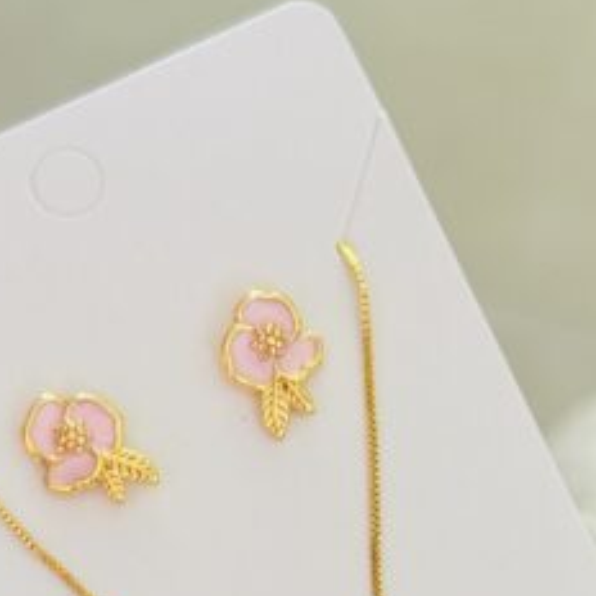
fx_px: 2045
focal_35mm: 105
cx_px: 311
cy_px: 710
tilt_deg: -61.3
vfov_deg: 16.0
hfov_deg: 16.6
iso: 80
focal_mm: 6.76
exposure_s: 1/60
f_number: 1.78
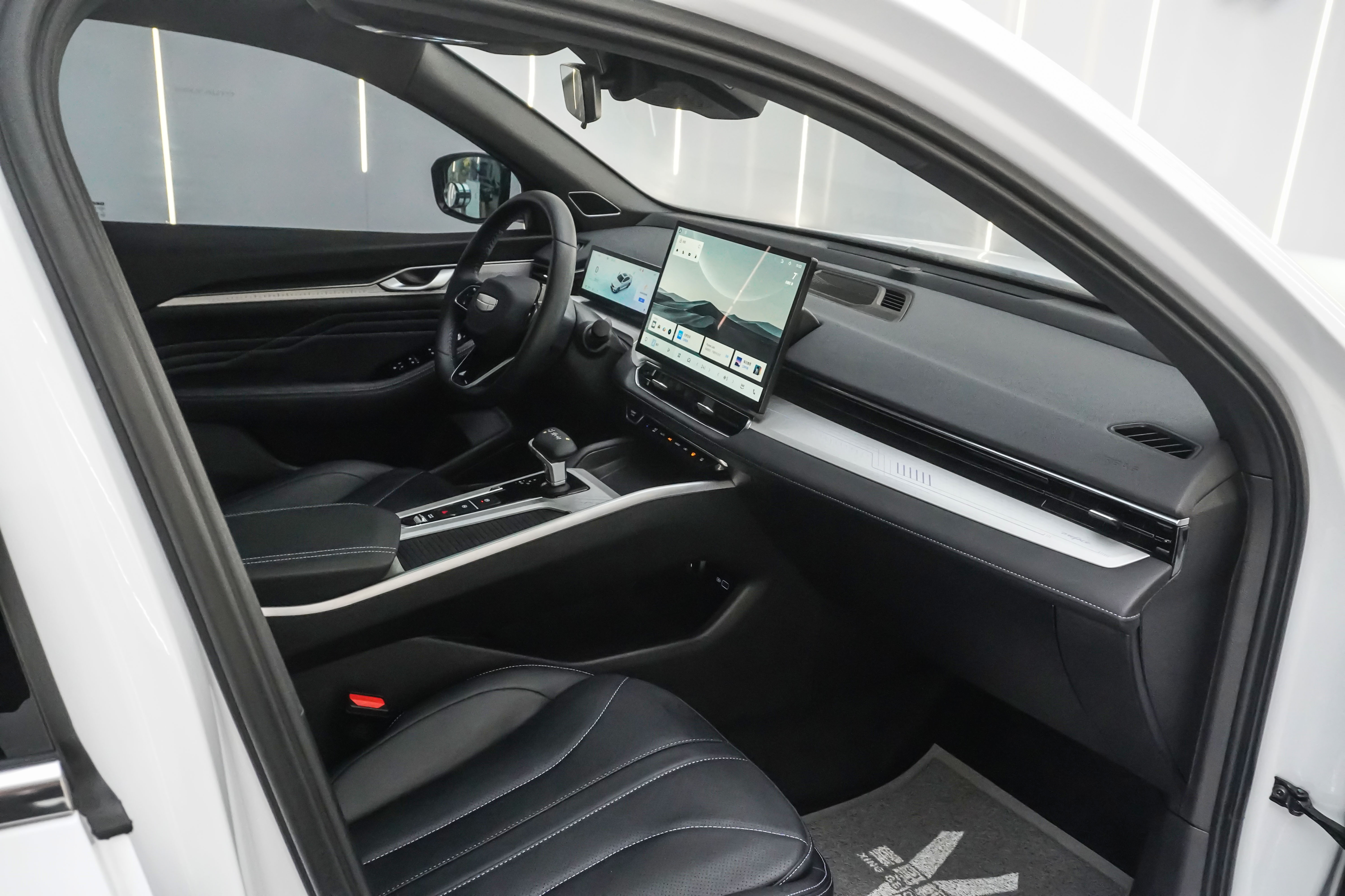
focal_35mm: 30
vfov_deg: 43.6
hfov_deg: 61.9
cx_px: 672
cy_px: 448
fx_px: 1121
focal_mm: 20
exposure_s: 1/125
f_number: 6.3
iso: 6400
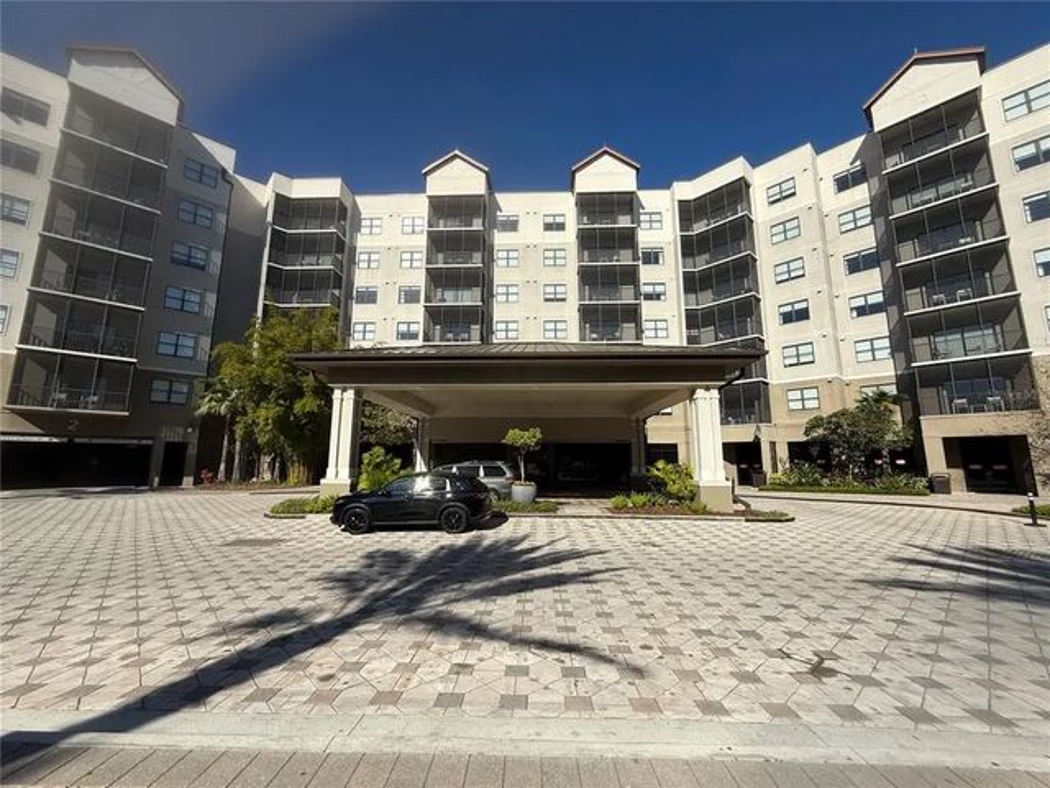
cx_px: 525
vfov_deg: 85.7
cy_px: 394
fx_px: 425
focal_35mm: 14
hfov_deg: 102.1
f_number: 2.2
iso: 50
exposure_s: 1/2717
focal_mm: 2.22
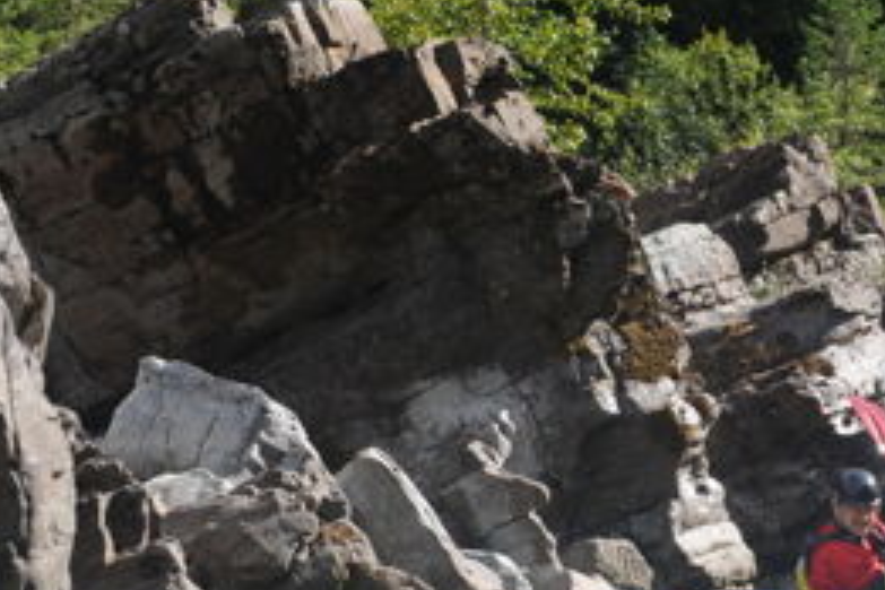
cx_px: 916
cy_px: 451
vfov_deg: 9.0
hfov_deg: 13.2
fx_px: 3761
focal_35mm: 153
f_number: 6.3
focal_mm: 50
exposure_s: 1/640
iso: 250
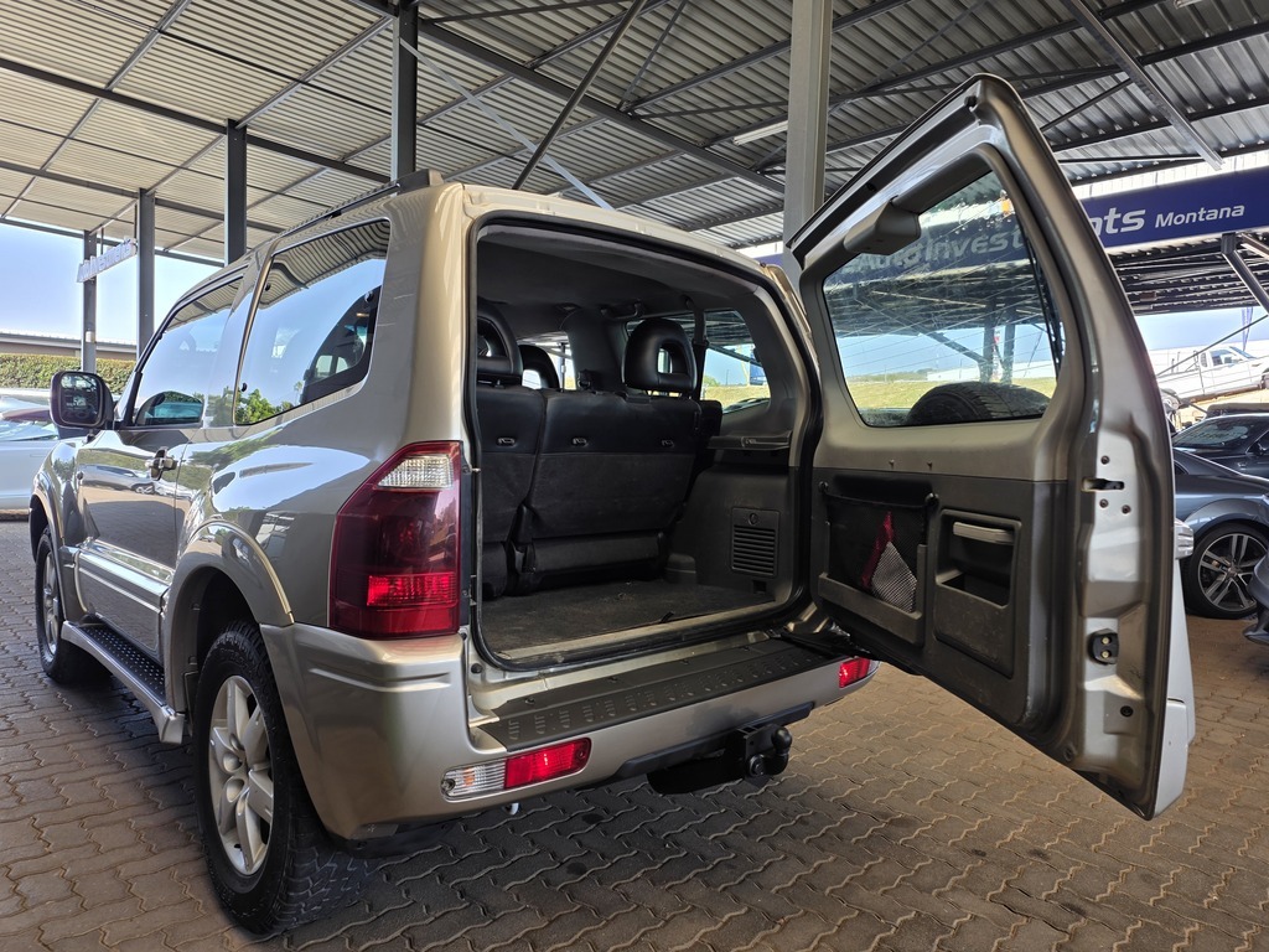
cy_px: 476
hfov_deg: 73.9
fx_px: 843
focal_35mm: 23
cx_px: 634
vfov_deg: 58.9
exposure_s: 1/180
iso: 32
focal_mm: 6.25
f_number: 1.7
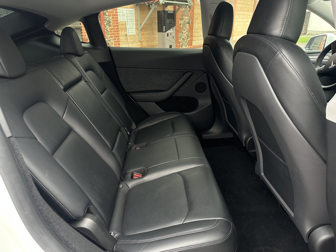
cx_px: 168
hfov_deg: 71.6
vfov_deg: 56.8
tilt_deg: -21.8
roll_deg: +1.2
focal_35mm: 24
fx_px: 233
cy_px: 126
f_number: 1.78
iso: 200
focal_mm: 6.86
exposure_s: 1/121
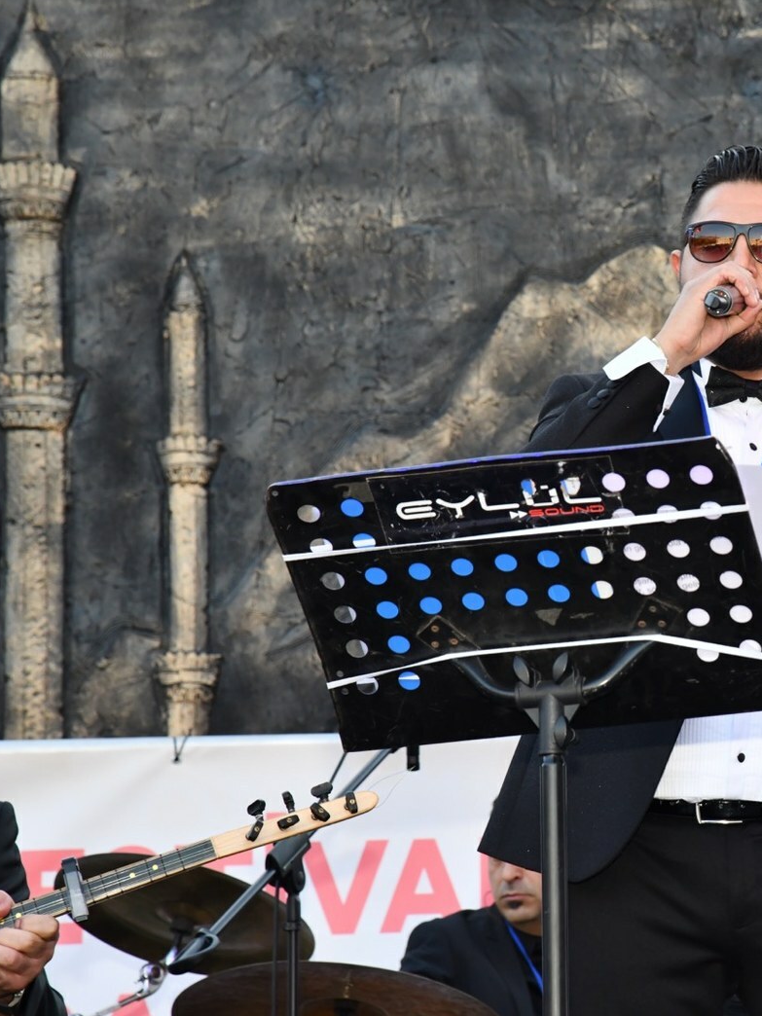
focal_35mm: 174
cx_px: 758
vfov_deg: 11.4
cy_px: 507
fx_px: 5107
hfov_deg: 8.5
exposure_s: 1/250
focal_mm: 120
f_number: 10
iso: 1250
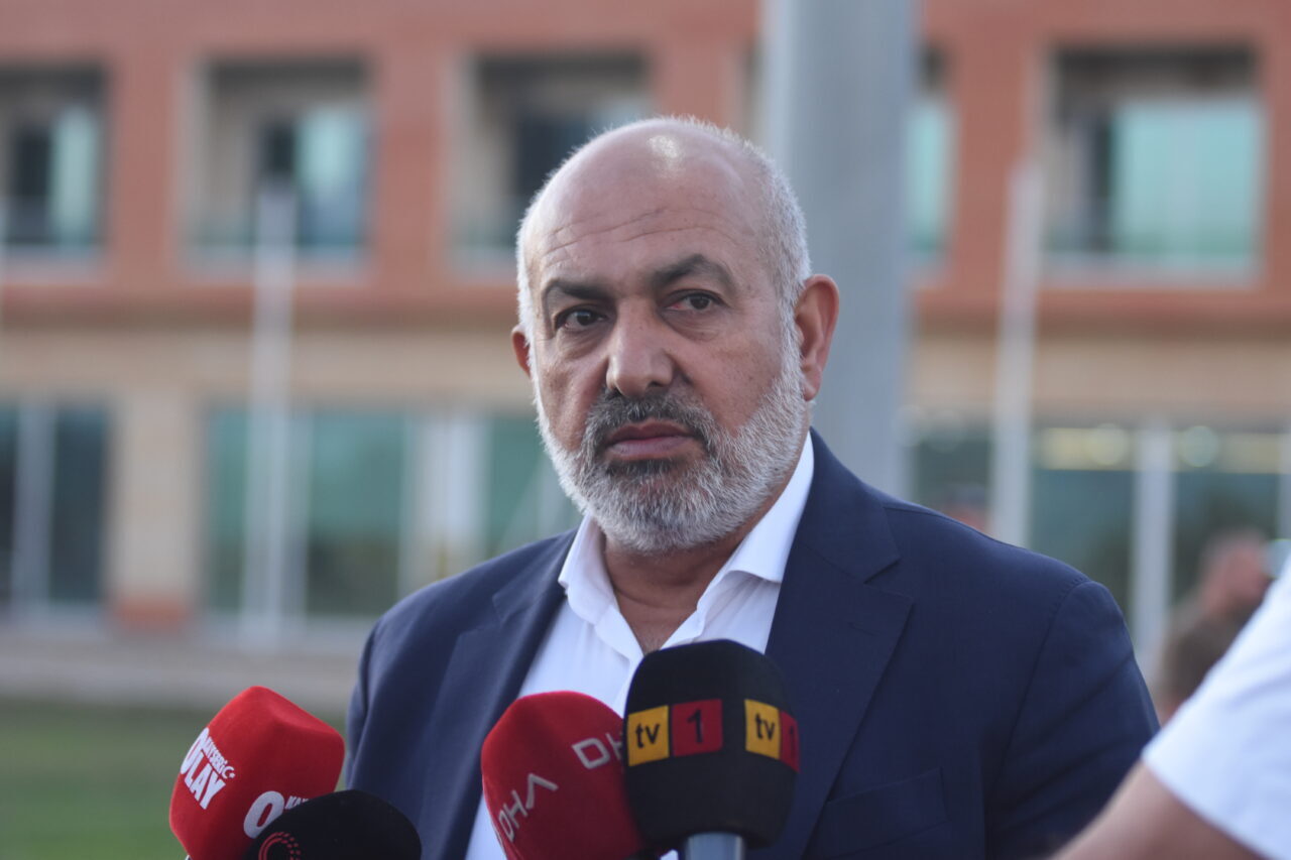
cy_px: 430
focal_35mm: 105
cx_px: 646
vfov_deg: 13.0
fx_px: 3765
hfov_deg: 19.5
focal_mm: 70
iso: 800
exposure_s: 1/160
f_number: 2.8
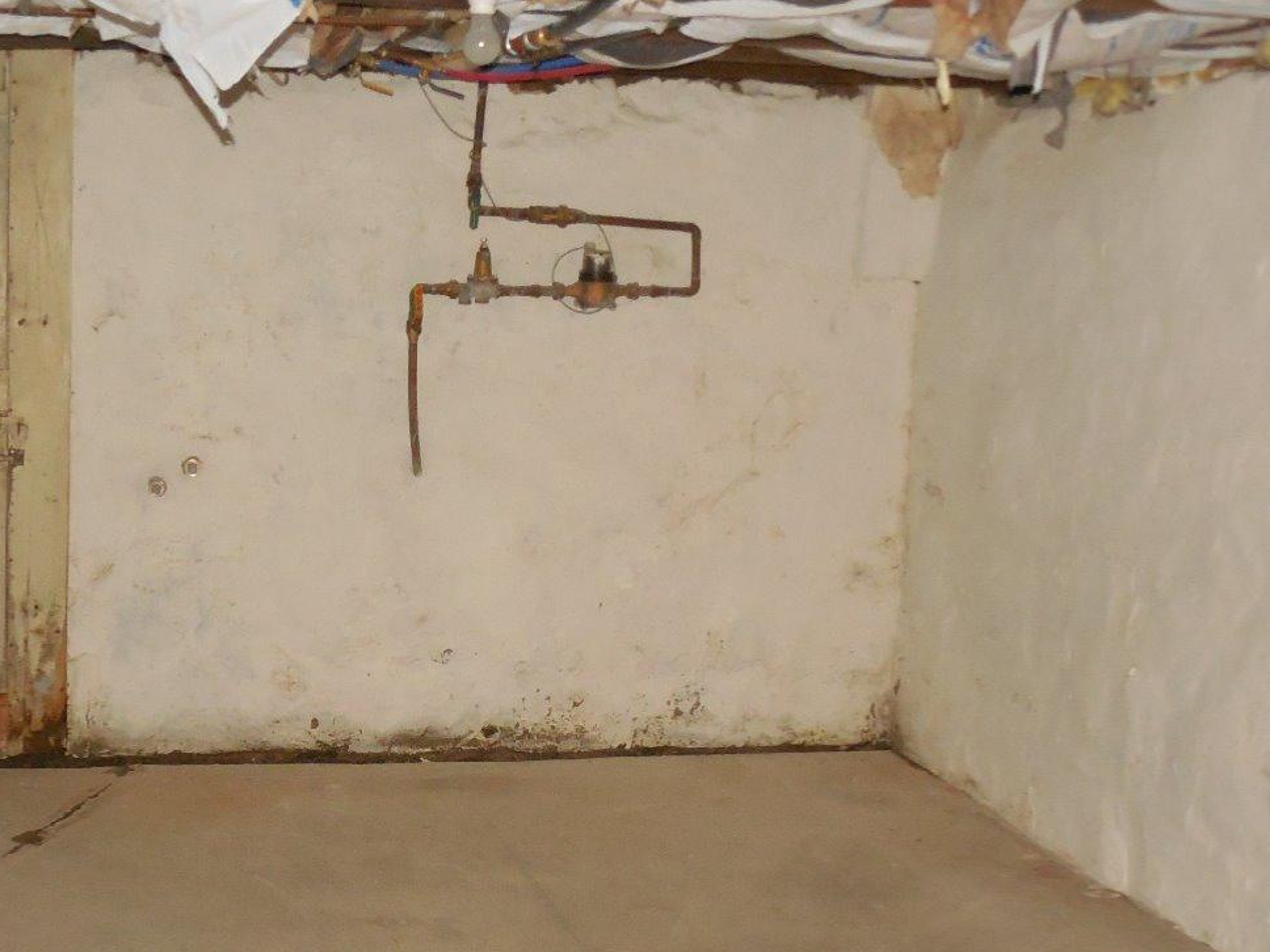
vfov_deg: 25.0
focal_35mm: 58
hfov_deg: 33.0
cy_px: 707
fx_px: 2128
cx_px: 449
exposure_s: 1/30
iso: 900
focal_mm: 7
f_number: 3.8
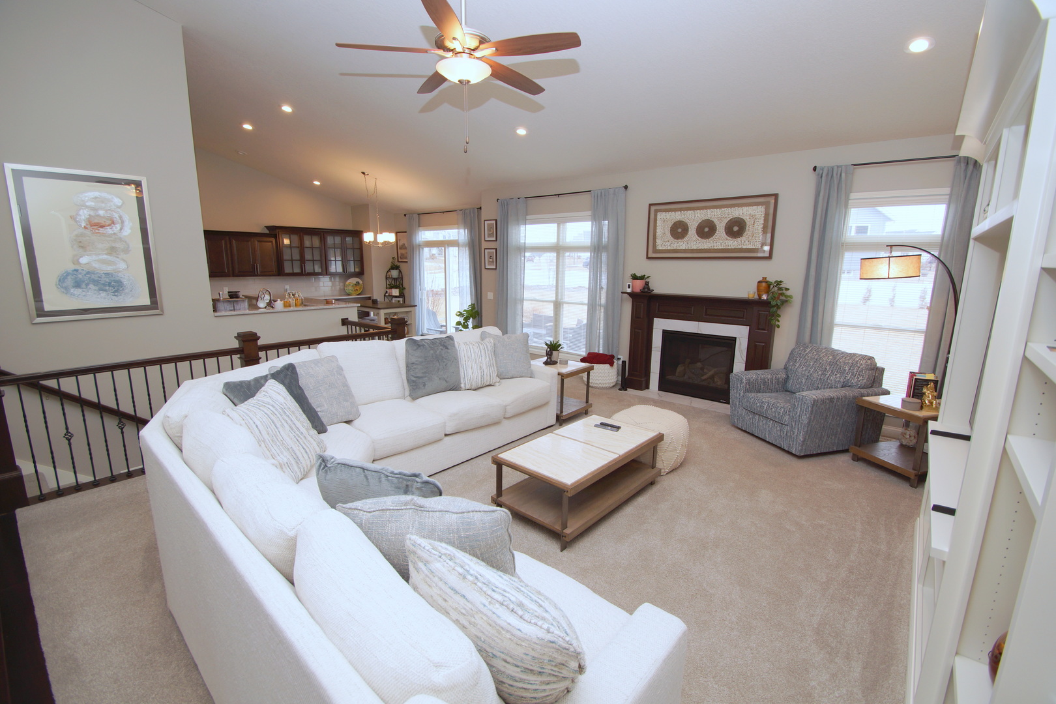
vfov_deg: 77.3
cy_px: 352
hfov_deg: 100.4
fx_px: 440
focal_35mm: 15
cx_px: 528
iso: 125
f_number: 4
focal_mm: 10
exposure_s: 1/60
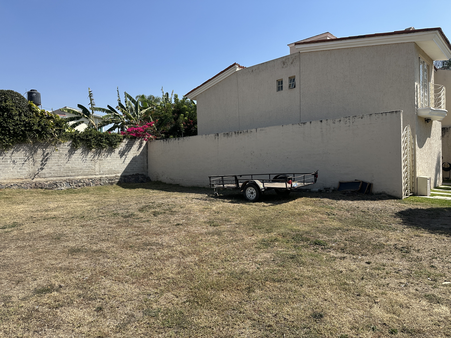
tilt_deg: -1.3
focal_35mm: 24
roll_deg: +1.9
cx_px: 226
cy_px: 169
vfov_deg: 56.8
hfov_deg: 71.6
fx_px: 313
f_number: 1.78
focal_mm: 6.86
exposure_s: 1/4184
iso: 80
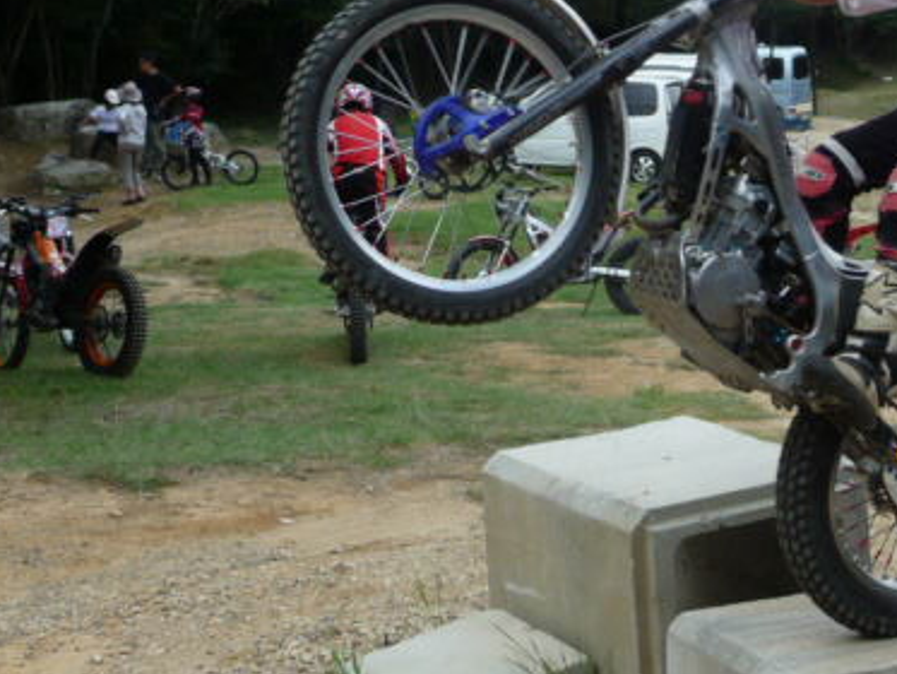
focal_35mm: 72
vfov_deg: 20.4
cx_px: 642
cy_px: 270
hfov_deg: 26.8
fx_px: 1866
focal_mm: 4.7
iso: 100
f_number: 3.3
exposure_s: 1/400
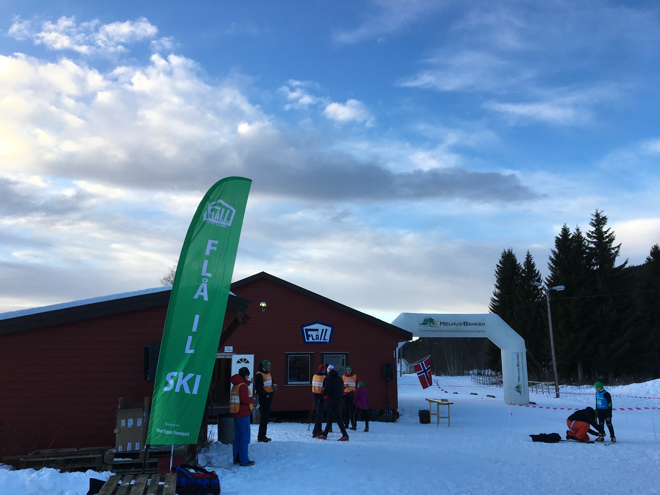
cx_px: 330
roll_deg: +0.6
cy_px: 248
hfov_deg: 61.7
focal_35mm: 29
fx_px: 553
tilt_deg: +11.6
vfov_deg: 48.2
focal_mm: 4.15
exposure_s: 1/384
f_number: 2.2
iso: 25
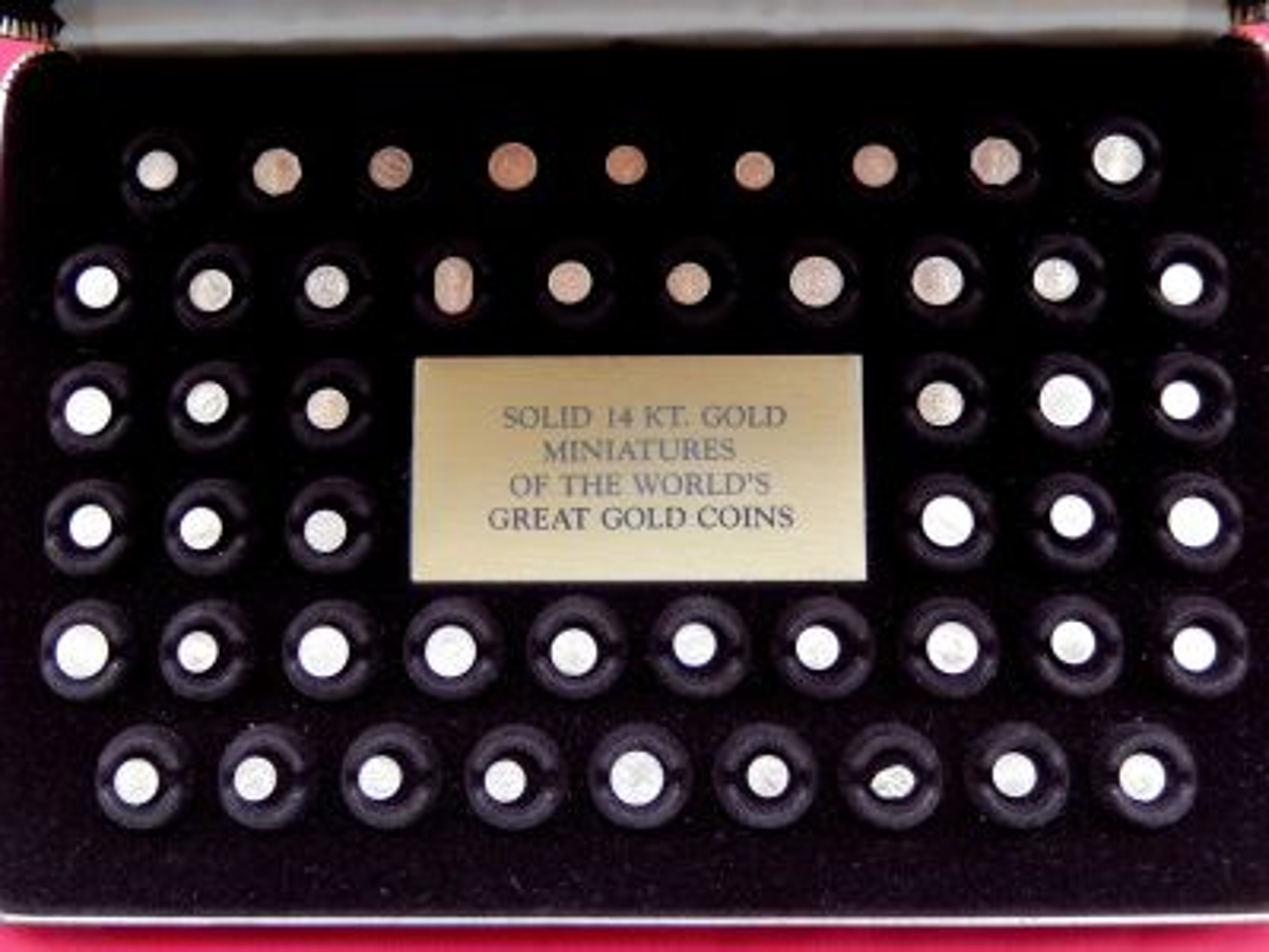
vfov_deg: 44.2
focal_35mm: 32
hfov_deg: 56.8
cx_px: 634
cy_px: 476
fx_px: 1173
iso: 320
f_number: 3.8
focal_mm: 5.7
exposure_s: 1/30
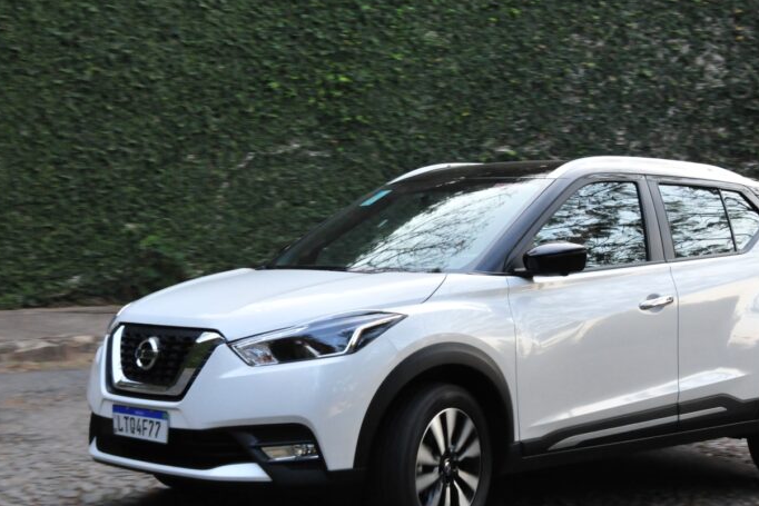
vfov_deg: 18.9
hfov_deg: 28.1
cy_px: 227
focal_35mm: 72
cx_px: 362
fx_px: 1518
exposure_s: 1/200
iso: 1600
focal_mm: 32
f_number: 5.6
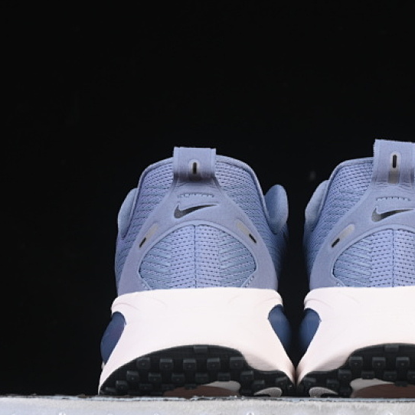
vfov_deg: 13.7
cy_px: 226
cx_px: 289
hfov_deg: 13.7
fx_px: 1723
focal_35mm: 127
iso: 160
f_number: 7.1
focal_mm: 50
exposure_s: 1/80
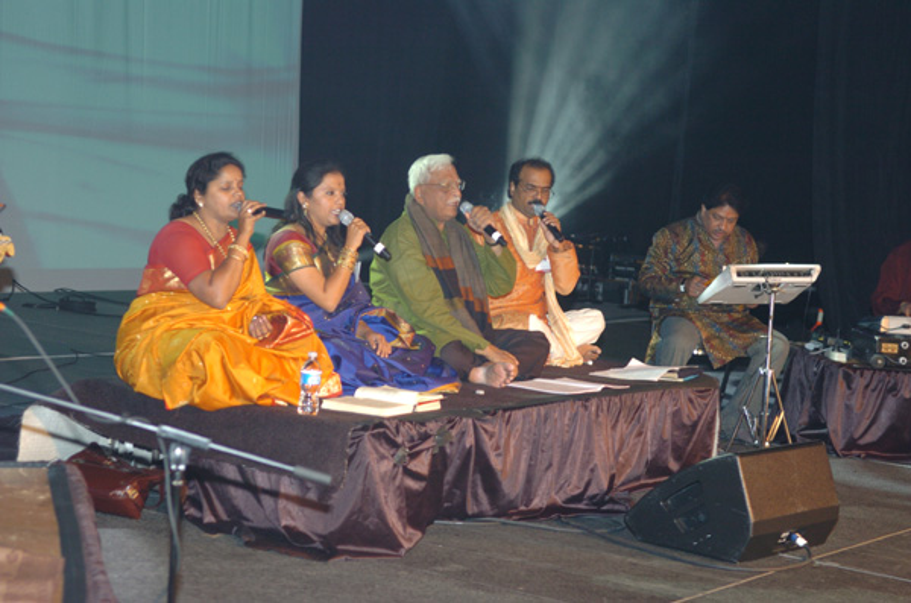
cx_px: 456
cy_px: 302
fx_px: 2083
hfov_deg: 24.7
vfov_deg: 16.5
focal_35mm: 82
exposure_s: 1/100
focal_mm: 55
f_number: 2.8
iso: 400
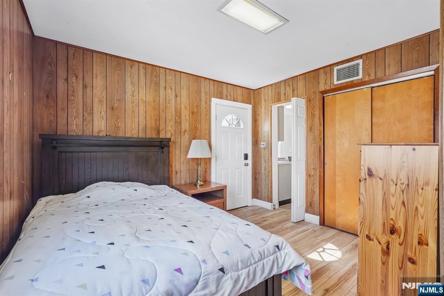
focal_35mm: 16
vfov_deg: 72.0
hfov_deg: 95.0
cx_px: 222
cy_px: 148
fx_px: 203
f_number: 8
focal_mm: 16.5
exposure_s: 1/30
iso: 400
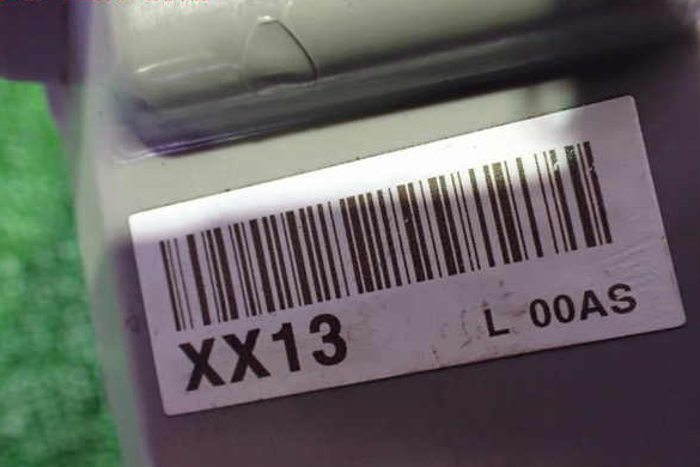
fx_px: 622
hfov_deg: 58.7
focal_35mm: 32
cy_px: 247
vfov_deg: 41.1
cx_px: 348
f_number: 2.3
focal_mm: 5.4
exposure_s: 1/30
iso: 1000
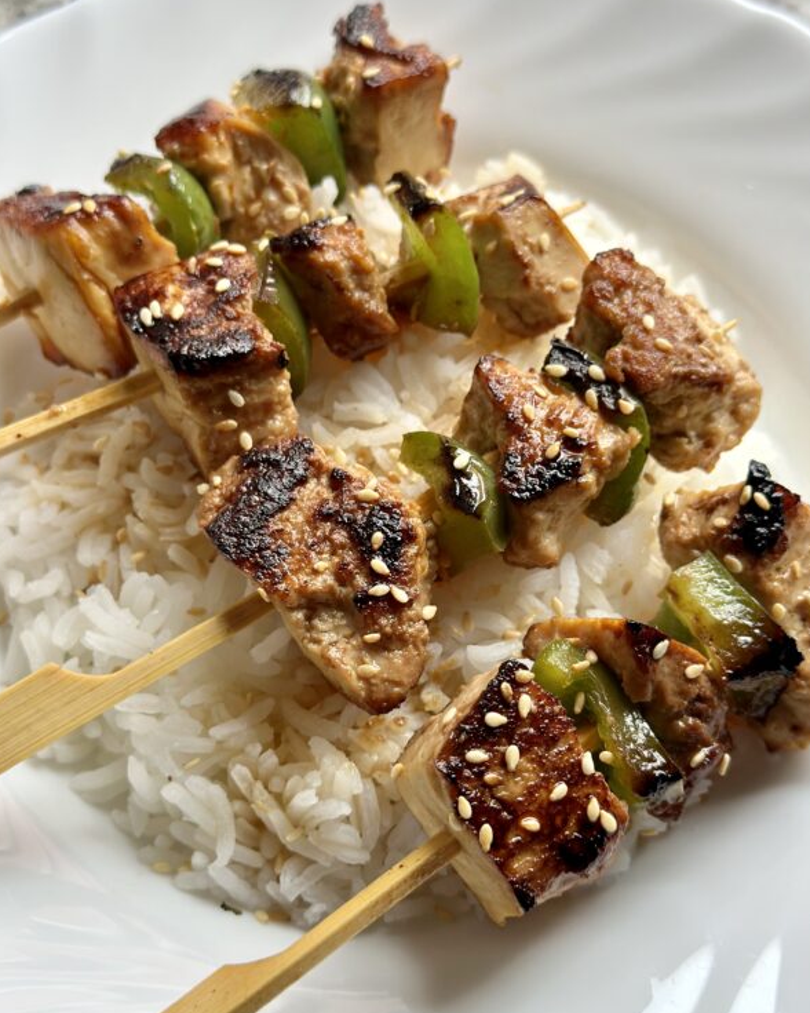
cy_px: 538
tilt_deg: -65.2
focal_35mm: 51
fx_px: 1528
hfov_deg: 29.7
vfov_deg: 36.6
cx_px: 406
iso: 80
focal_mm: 6.86
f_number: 1.78
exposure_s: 1/321
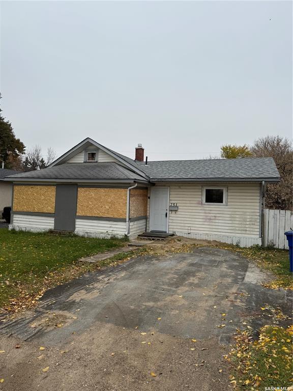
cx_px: 146
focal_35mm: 24
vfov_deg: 71.6
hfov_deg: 56.8
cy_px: 196
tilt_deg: +2.2
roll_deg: -2.1
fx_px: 271
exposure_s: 1/2105
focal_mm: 6.76
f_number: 1.78
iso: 80
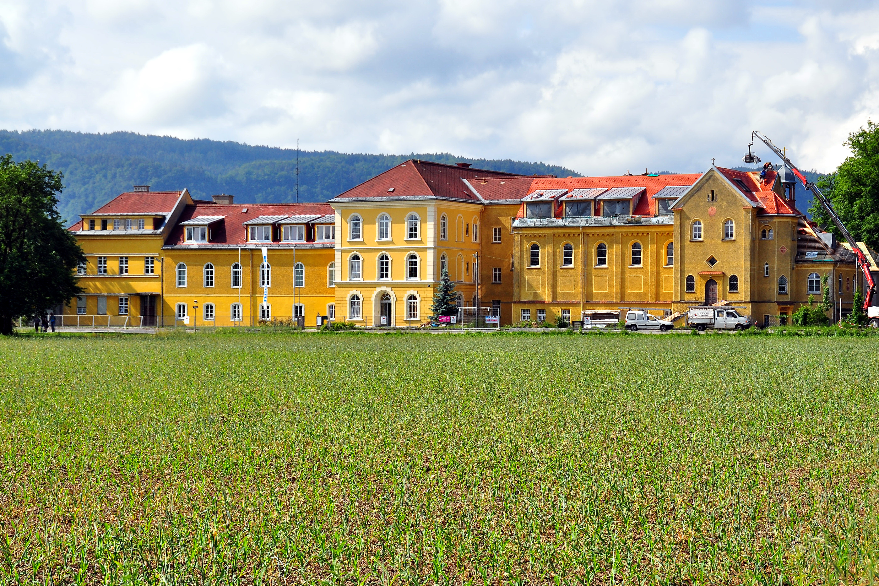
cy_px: 293
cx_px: 445
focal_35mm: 85
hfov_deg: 23.9
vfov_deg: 16.1
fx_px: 2075
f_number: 11
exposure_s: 1/500
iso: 200
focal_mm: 56
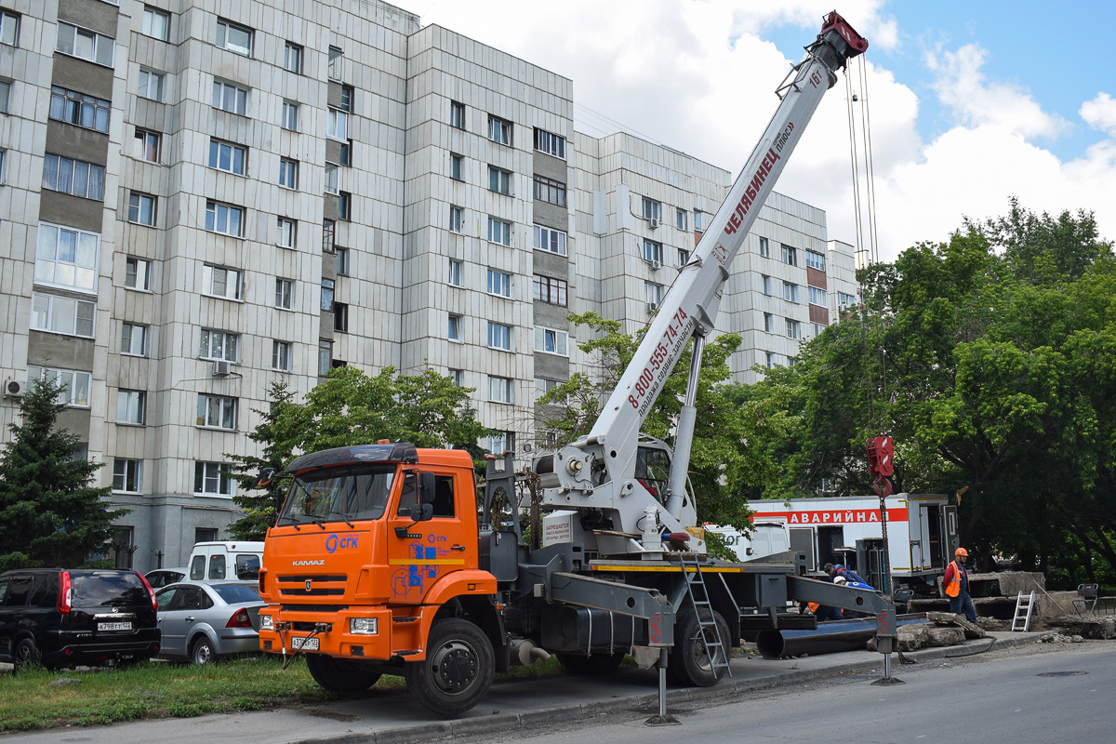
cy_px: 372
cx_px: 558
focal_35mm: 32
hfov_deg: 59.5
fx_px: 976
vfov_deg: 41.7
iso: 100
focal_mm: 21
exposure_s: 1/320
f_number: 5
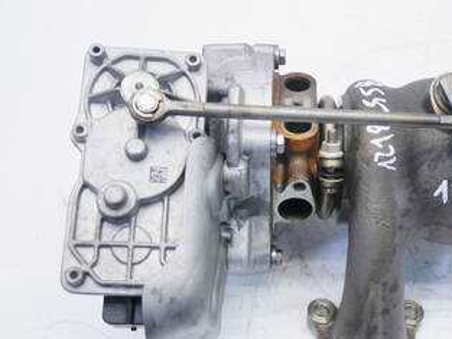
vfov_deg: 31.4
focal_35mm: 46
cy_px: 212
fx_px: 601
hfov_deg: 40.9
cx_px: 287
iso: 200
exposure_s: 1/80
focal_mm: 15
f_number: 3.7
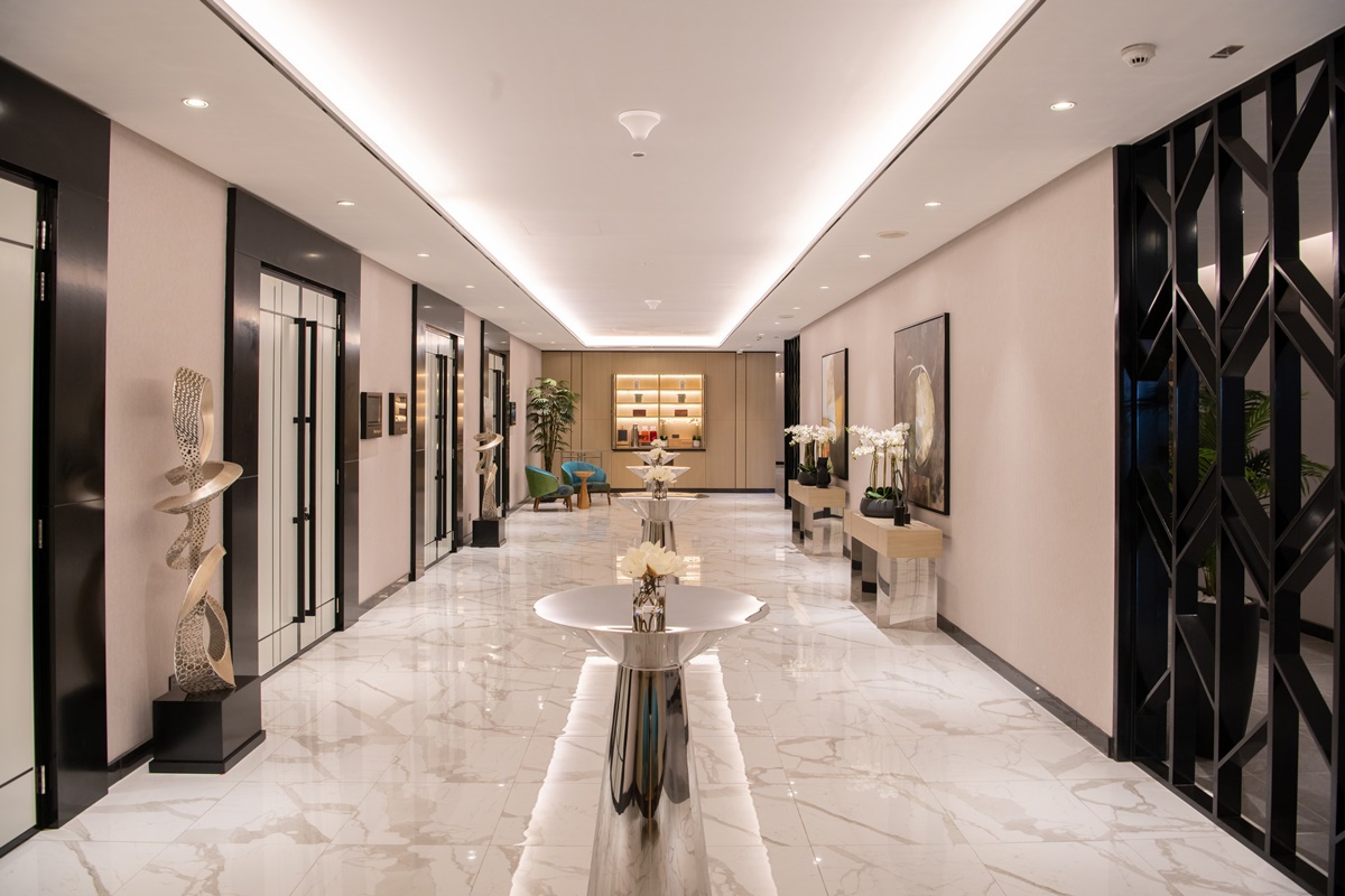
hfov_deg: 73.7
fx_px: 897
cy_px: 448
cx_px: 672
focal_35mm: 24
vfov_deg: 53.1
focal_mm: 24
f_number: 8
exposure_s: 1/15
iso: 400
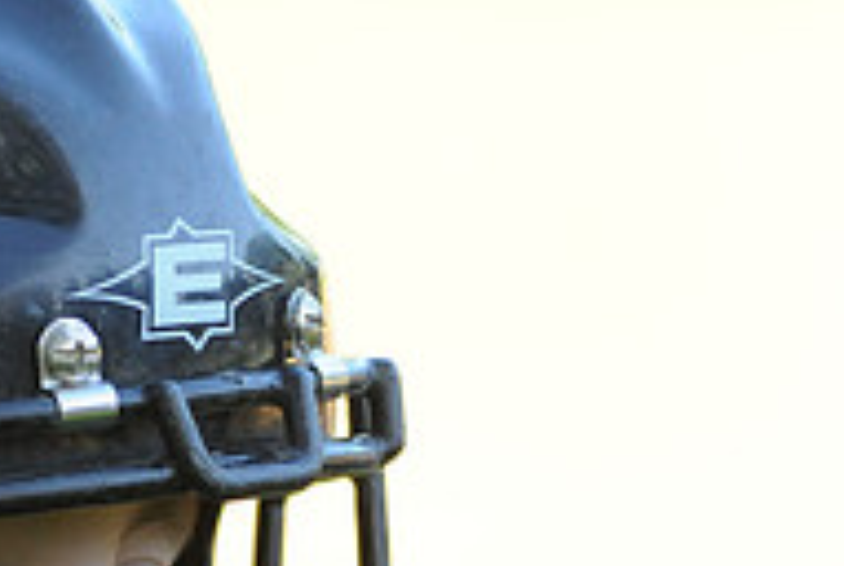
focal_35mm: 1362
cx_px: 433
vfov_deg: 1.0
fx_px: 31980
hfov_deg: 1.5
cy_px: 811
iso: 800
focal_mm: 300
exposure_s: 1/640
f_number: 4
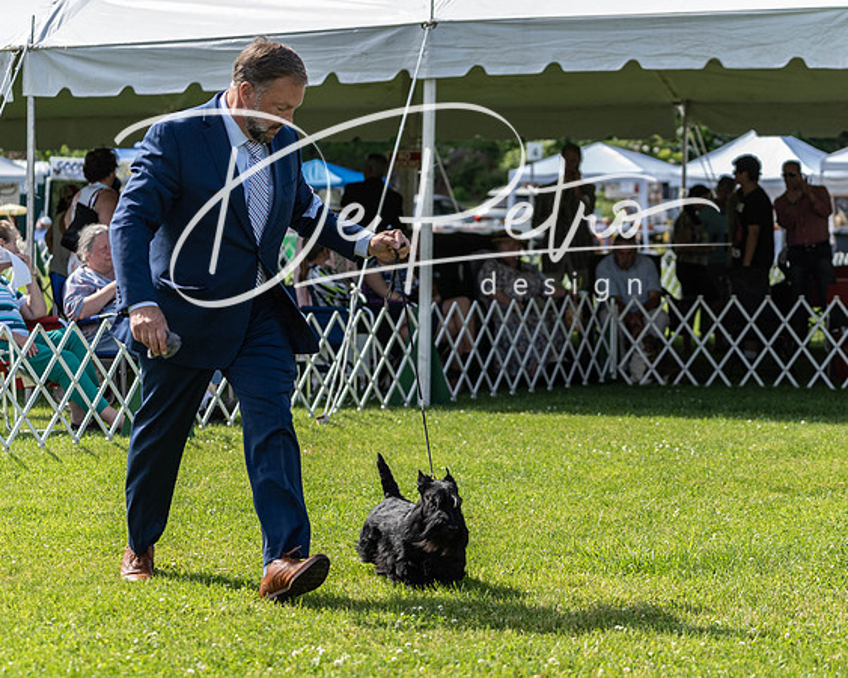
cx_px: 465
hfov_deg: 17.5
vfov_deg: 14.0
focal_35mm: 110
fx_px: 2756
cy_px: 371
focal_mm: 89
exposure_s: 1/2000
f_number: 4
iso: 800
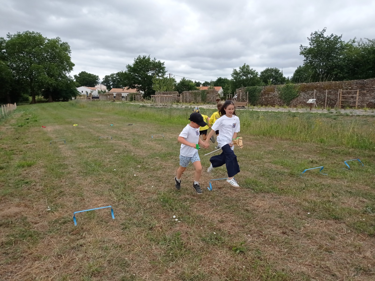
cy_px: 140
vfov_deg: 49.7
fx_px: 303
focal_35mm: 28
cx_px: 188
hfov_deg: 63.5
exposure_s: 1/1996
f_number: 1.79
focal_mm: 4.74
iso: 105
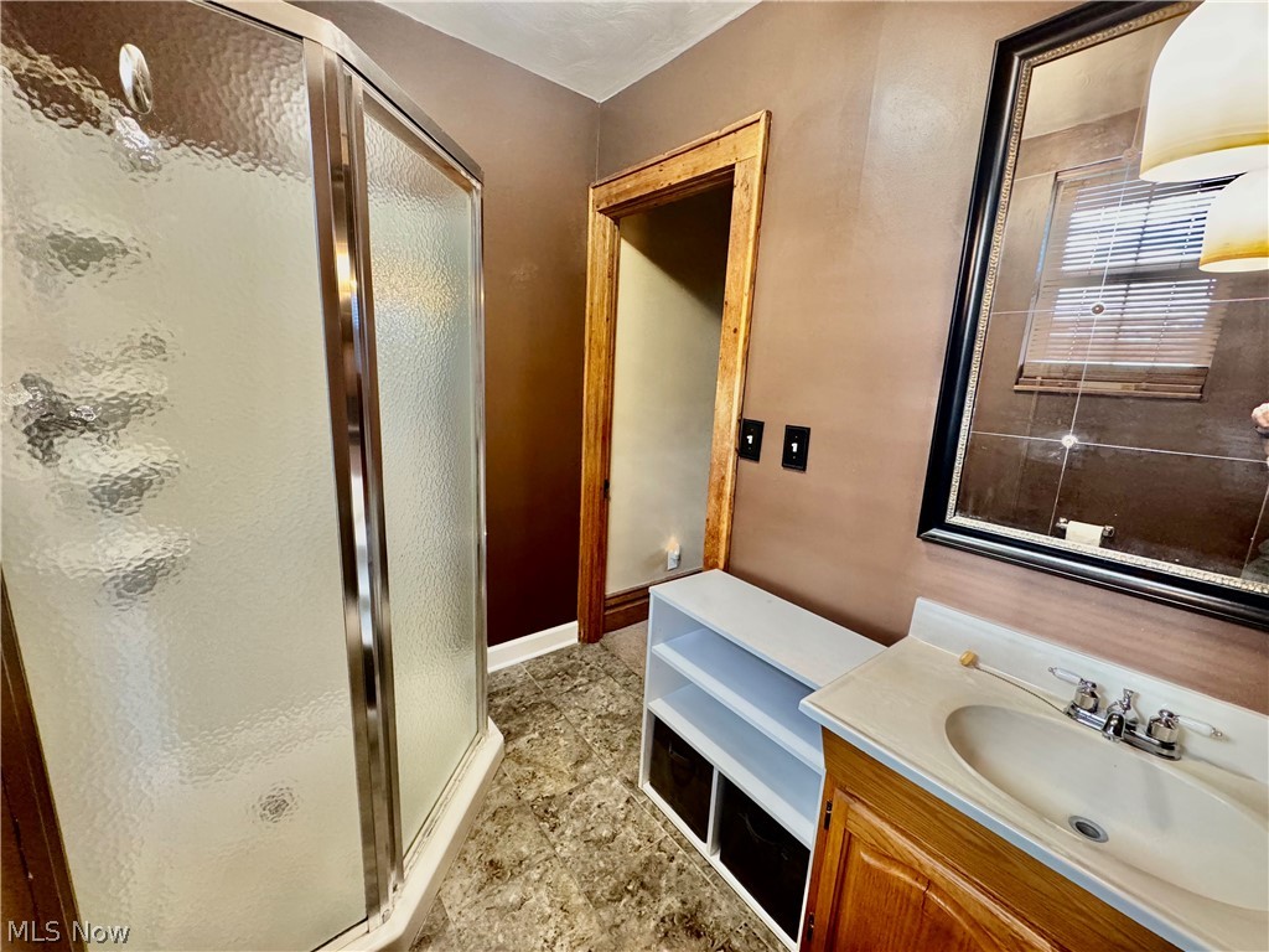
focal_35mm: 14
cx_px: 634
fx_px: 513
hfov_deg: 102.1
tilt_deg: -12.6
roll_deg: -2.9
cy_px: 476
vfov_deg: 85.7
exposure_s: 1/60
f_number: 2.2
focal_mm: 2.22
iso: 500
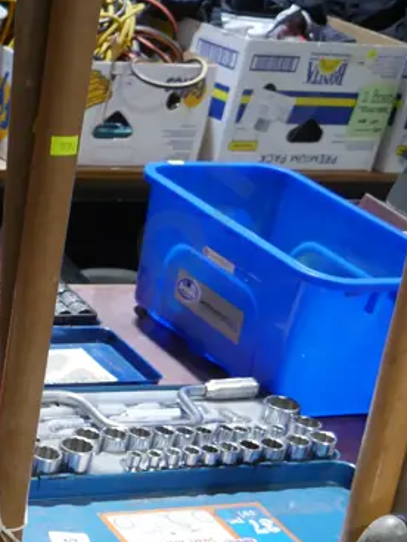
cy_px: 680
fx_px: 1223
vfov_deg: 22.7
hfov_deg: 17.4
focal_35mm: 78
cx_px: -157
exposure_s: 1/60
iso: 500
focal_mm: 14
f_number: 3.5
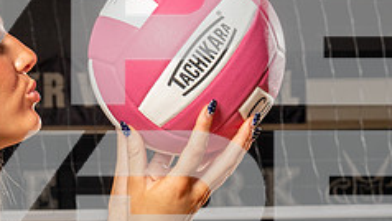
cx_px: 44
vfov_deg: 9.1
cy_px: 219
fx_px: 1383
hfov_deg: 16.0
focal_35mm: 133
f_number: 11
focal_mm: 52
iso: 640
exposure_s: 1/250
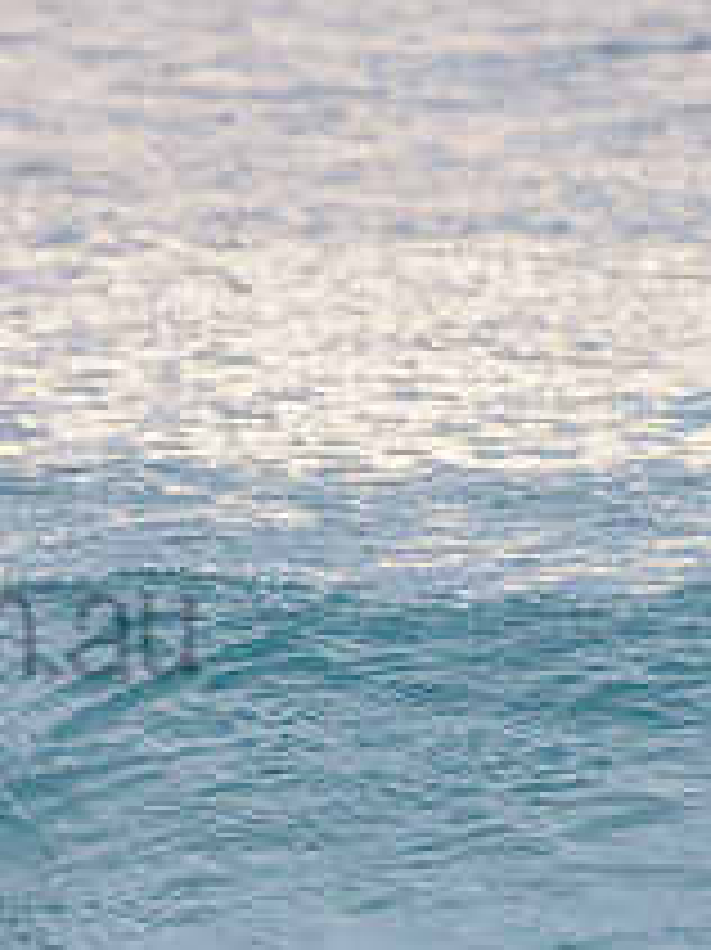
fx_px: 44411
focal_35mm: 1620
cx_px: -319
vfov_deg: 1.2
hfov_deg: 0.9
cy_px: 558
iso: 560
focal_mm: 500
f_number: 5.6
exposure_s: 1/1250
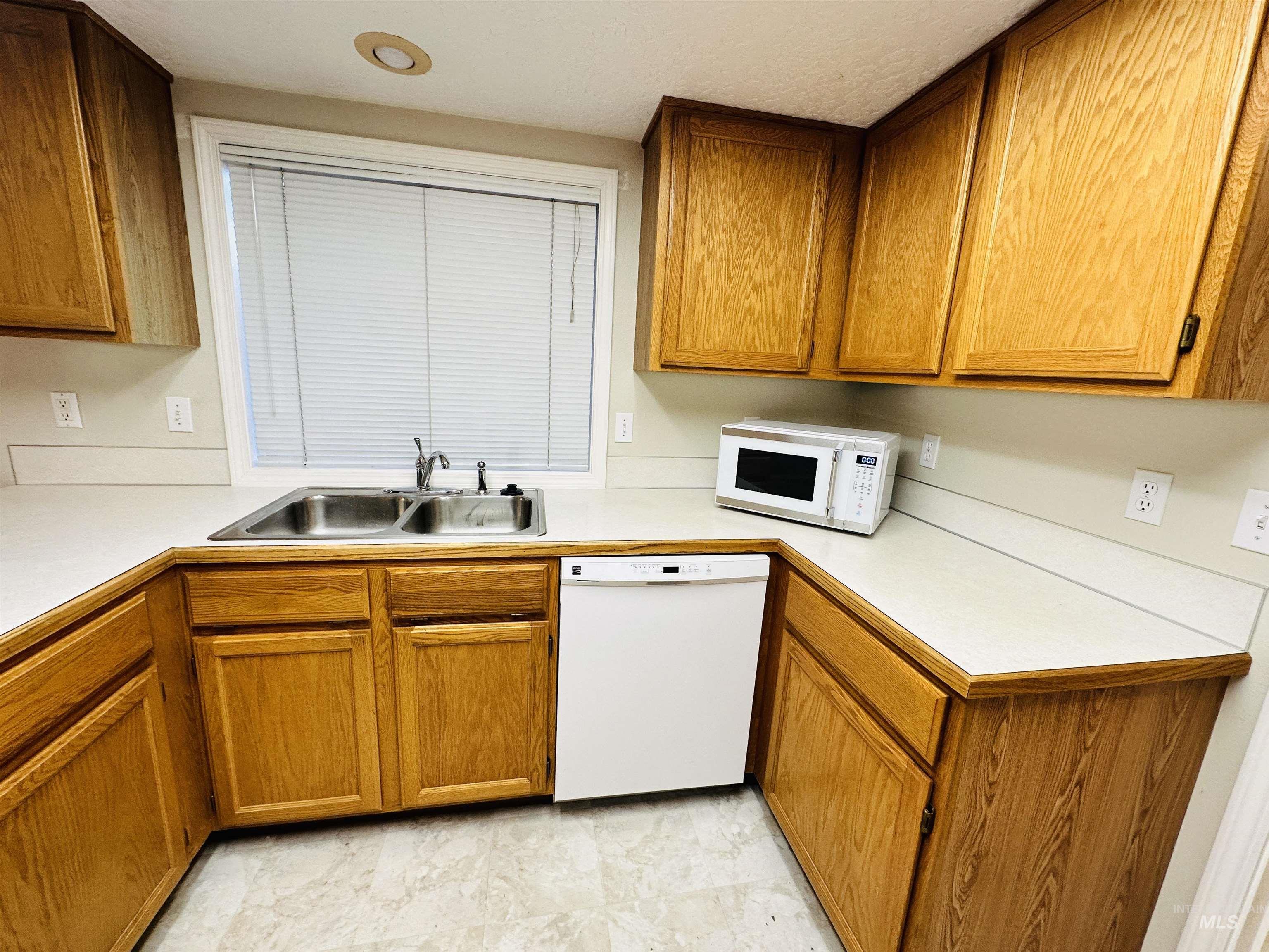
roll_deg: -2.7
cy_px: 476
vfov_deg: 85.7
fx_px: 513
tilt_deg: -12.0
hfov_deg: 102.1
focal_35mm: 14
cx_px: 634
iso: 160
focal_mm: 2.22
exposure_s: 1/120
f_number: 2.2
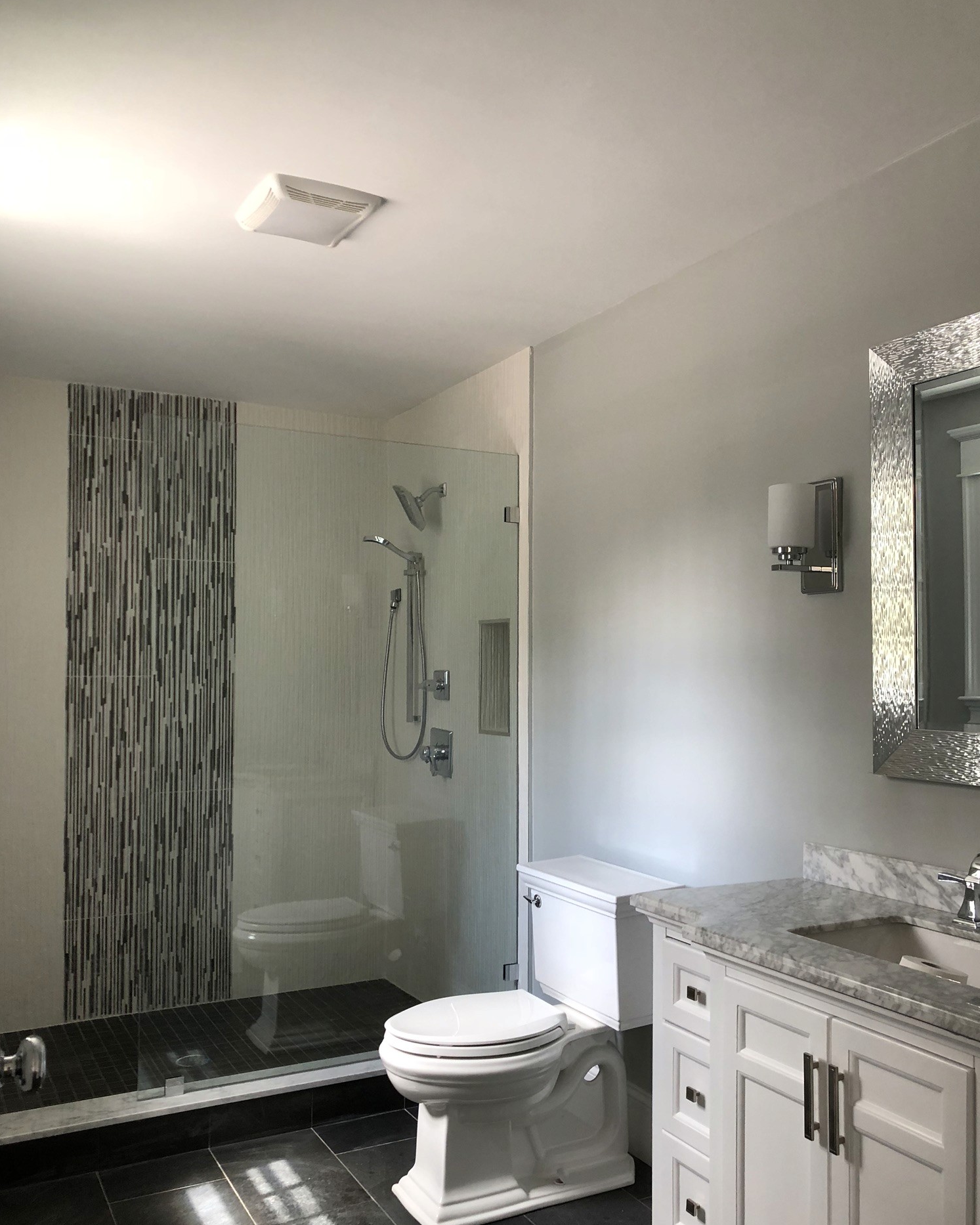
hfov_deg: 48.5
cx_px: 492
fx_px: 1088
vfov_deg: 58.7
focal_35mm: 30
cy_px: 659
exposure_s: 1/30
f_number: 1.8
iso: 32
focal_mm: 4
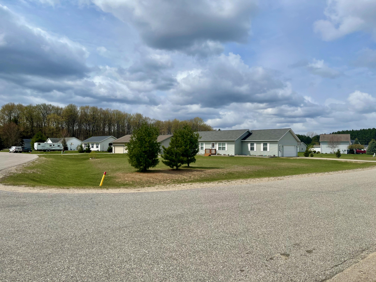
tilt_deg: +1.3
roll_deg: -0.5
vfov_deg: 53.1
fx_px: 282
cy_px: 141
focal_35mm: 26
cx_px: 188
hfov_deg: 67.3
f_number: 1.6
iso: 32
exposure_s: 1/8547
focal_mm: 5.1
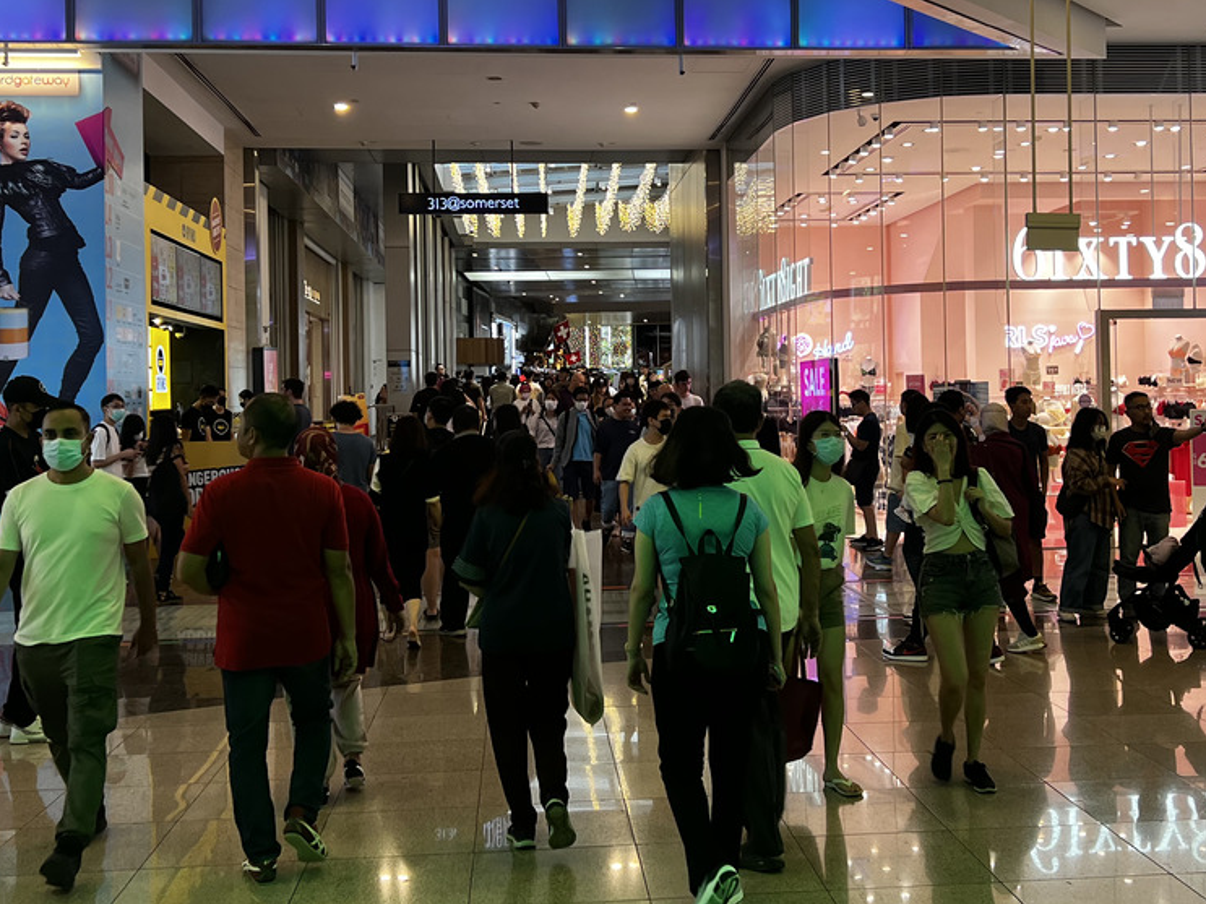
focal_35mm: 42
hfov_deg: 44.8
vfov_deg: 34.2
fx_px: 1463
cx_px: 657
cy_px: 364
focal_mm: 5.7
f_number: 1.5
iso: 125
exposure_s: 1/100
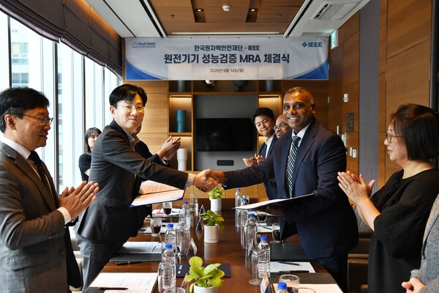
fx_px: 463
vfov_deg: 35.1
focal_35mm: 38
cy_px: 146
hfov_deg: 50.7
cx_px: 220
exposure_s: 1/60
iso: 800
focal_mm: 38
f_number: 5.6
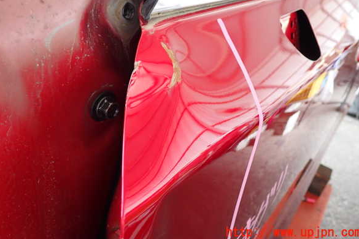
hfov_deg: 58.7
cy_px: 102
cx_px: 180
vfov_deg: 41.0
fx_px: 319
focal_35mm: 32
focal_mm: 5.4
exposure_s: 1/80
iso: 200
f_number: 2.3
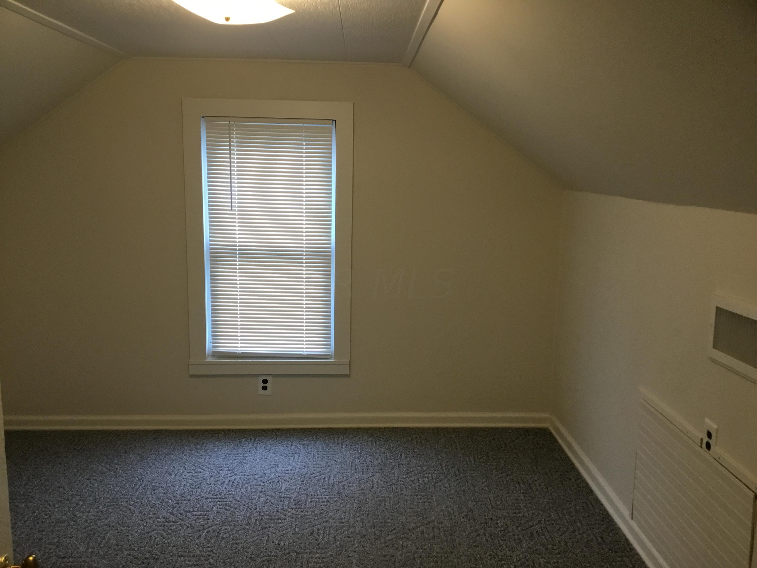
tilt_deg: -9.3
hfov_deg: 58.4
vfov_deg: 45.4
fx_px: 678
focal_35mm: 31
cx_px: 378
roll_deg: -0.2
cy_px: 284
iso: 40
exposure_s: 1/30
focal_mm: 3.3
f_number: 2.4
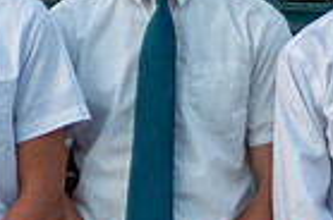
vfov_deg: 4.4
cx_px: -110
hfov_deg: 6.5
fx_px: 2898
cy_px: 202
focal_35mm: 314
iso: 200
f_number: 1.8
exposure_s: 1/320
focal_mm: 50
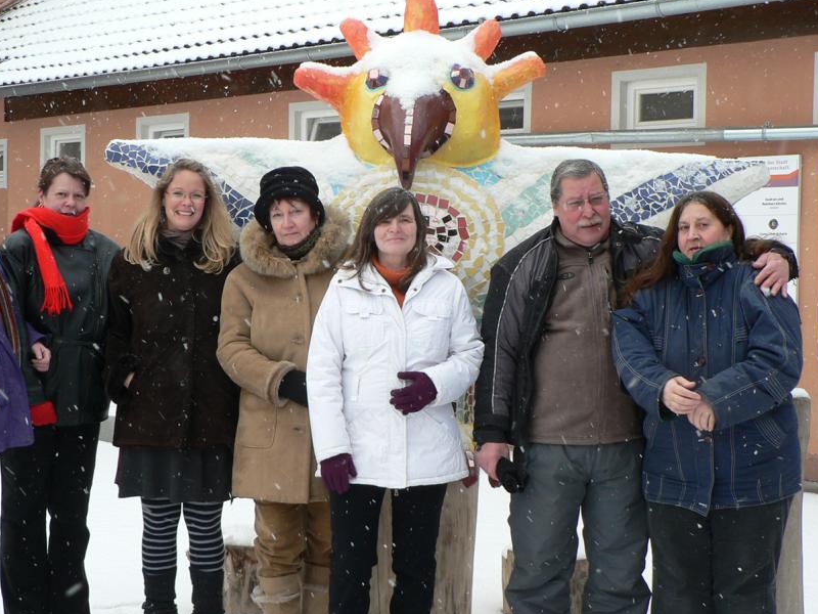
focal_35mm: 64
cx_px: 338
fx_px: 1512
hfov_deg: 30.2
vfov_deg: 22.9
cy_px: 322
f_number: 3.6
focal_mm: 8.3
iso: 80
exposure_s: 1/80
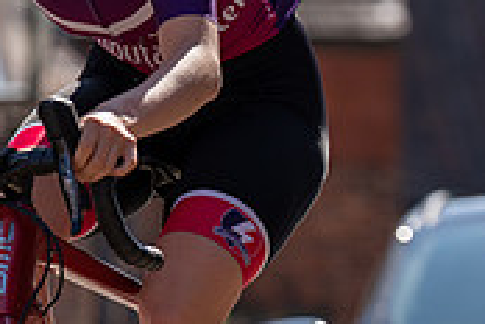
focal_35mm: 459
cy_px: 108
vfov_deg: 3.0
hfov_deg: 4.5
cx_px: 86
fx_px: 6183
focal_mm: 138
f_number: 3.5
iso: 100
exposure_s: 1/1000
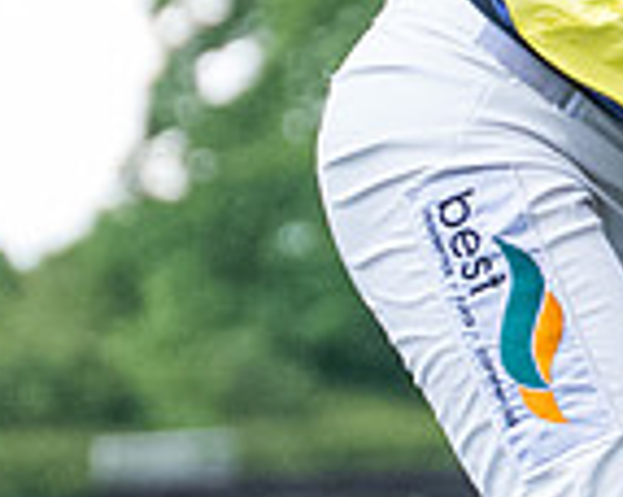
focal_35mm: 829
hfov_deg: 2.3
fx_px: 15265
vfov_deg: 1.9
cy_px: 724
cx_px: 593
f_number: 4
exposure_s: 1/1600
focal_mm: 102
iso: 2000
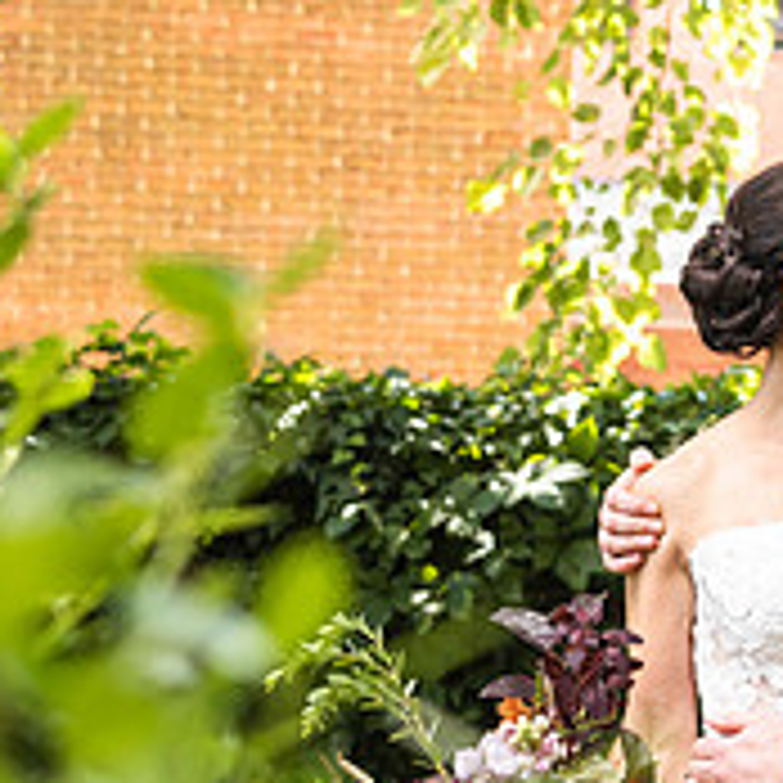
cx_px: 644
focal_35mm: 115
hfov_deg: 15.0
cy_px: 378
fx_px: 2943
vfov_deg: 15.2
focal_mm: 38
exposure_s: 1/250
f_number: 2.8
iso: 200
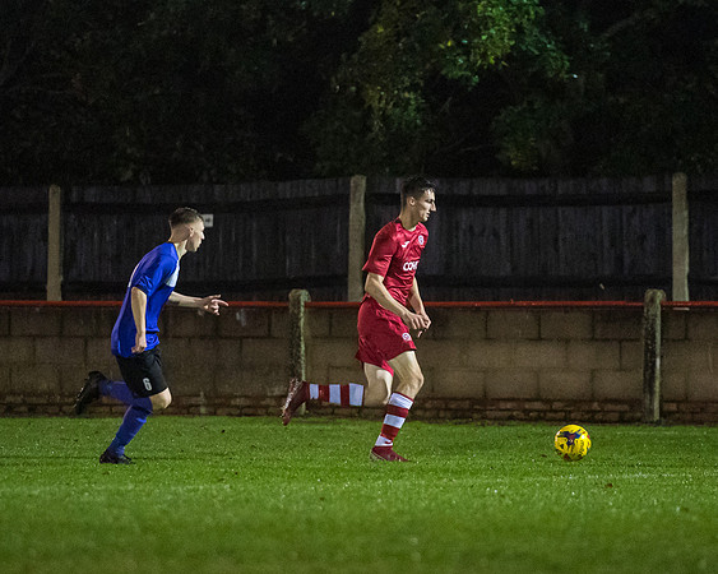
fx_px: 7818
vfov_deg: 4.2
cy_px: 312
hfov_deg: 5.3
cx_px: 391
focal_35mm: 368
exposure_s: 1/1250
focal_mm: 187
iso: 6400
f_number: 2.8
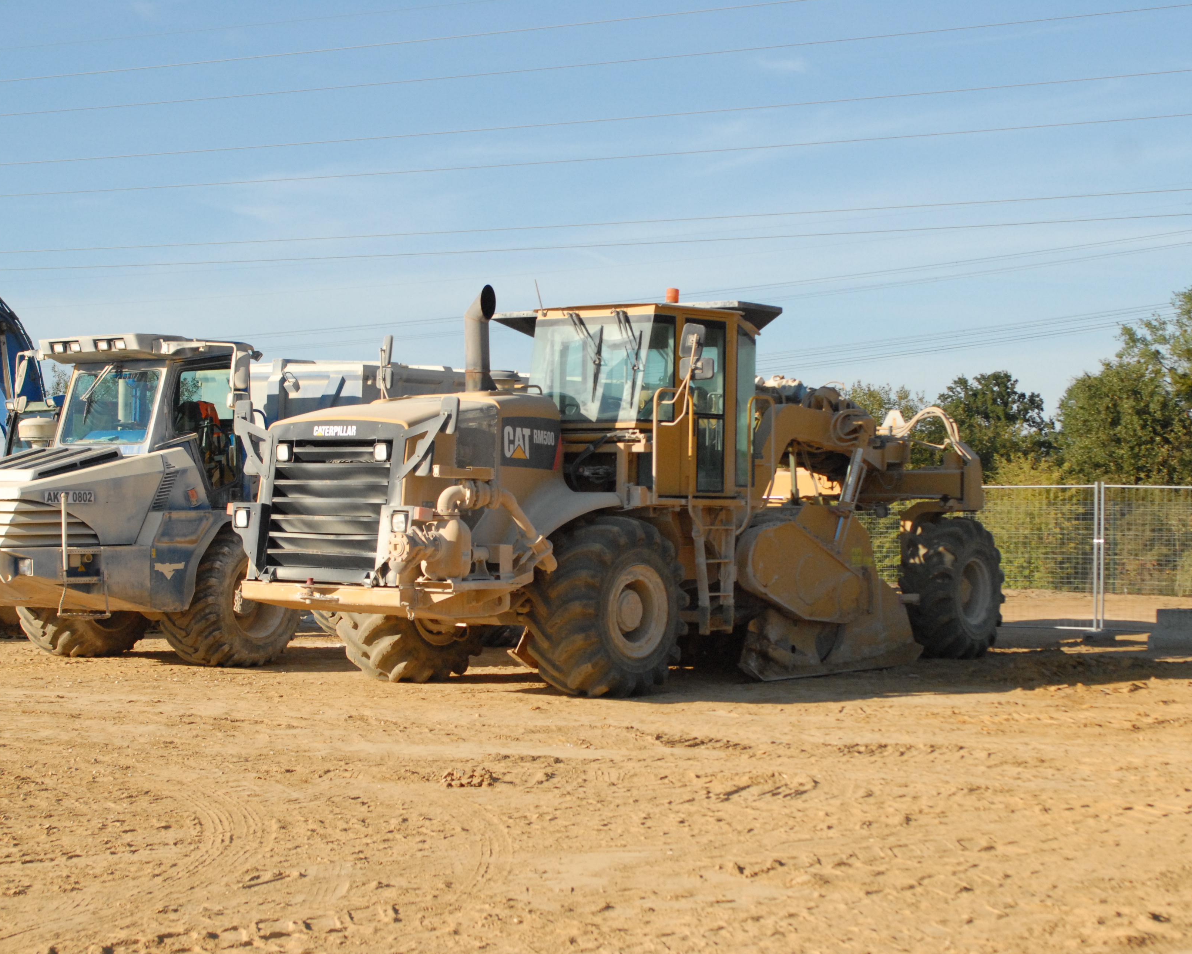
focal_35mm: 61
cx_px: 581
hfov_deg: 31.0
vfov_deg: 25.0
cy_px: 478
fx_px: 2152
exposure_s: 1/2500
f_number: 5
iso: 800
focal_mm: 36
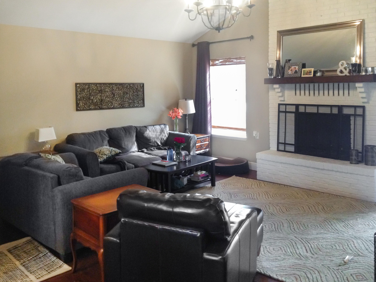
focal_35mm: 35
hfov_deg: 52.6
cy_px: 141
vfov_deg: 40.7
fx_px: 380
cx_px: 188
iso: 250
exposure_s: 1/20
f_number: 2.4
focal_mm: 4.28
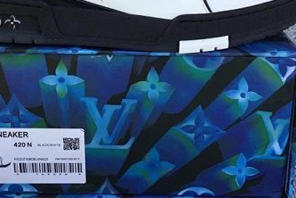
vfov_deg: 21.4
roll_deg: -0.1
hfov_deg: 32.3
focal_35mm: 62
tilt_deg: -17.4
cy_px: 19
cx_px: 116
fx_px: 510
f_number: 2.4
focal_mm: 3.3
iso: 25
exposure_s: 1/309
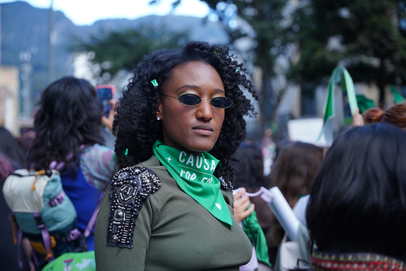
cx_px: 203
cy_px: 136
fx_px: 595
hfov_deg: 37.7
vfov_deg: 25.7
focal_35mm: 53
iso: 500
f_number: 2.8
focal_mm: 52.7
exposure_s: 1/400
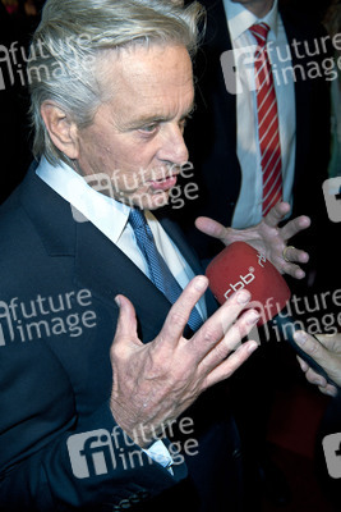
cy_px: 256
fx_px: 596
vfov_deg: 46.4
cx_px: 170
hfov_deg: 31.9
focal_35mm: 42
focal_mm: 42
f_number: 6.3
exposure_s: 1/250
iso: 1250
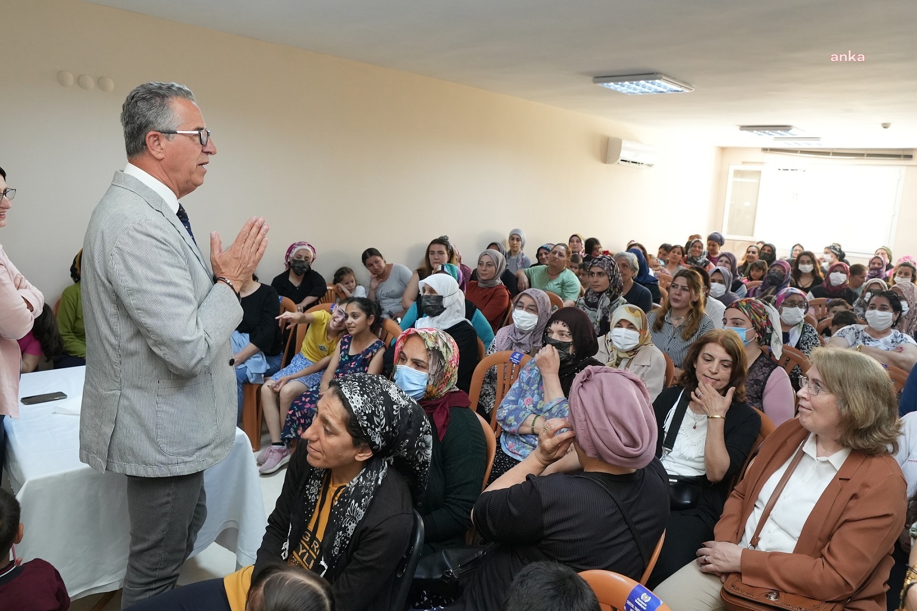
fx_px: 611
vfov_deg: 53.1
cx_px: 458
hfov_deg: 73.8
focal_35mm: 24
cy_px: 306
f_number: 4
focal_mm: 16
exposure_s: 1/160
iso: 2500
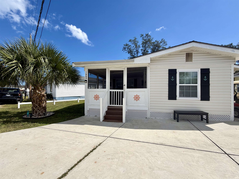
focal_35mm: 14
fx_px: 97
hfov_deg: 102.1
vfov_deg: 85.7
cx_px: 120
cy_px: 90
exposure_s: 1/1259
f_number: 2.2
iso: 20
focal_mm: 2.22
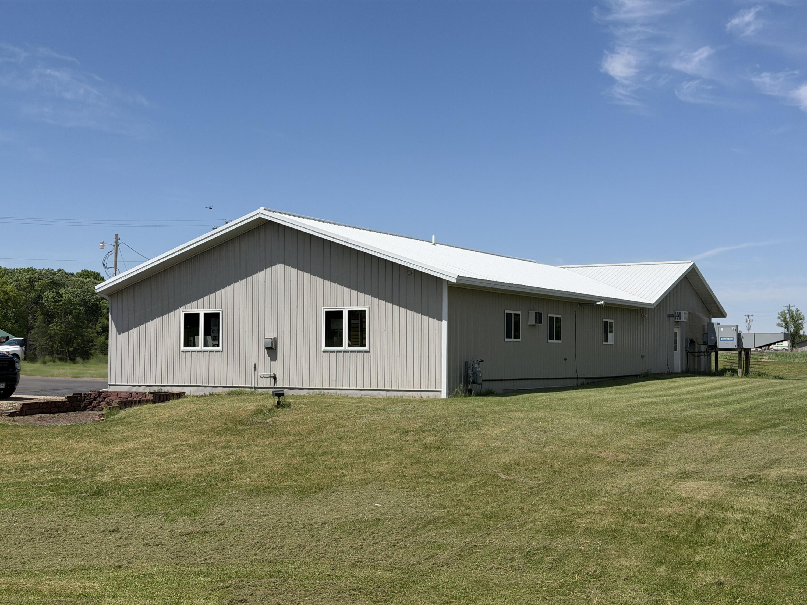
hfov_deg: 39.7
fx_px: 1119
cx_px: 404
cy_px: 302
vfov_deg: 30.3
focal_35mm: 48
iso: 64
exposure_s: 1/7874
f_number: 1.78
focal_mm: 6.76
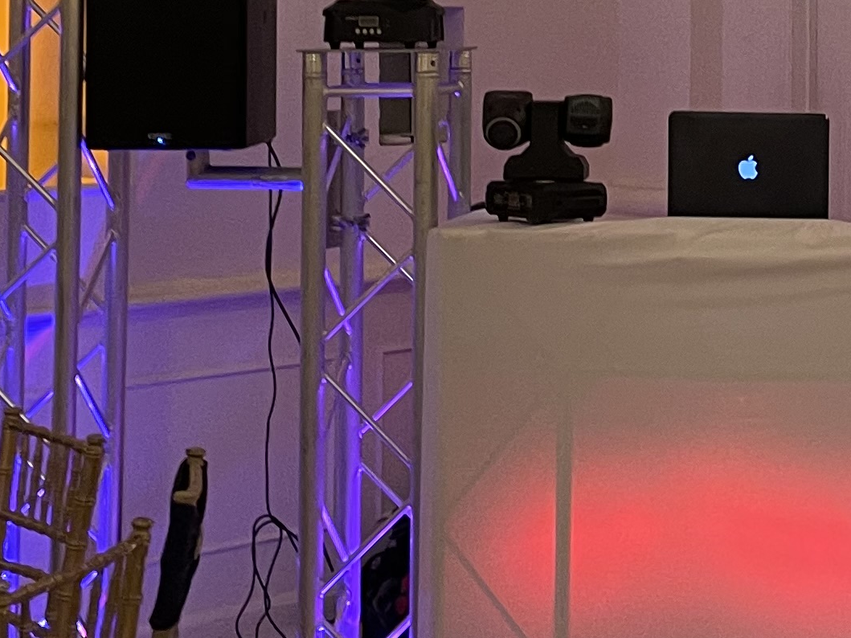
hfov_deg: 19.1
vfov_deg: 14.7
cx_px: 918
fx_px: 2434
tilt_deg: +0.8
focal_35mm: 99
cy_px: -21
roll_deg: +0.1
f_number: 1.6
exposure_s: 1/60
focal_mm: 4.2
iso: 125
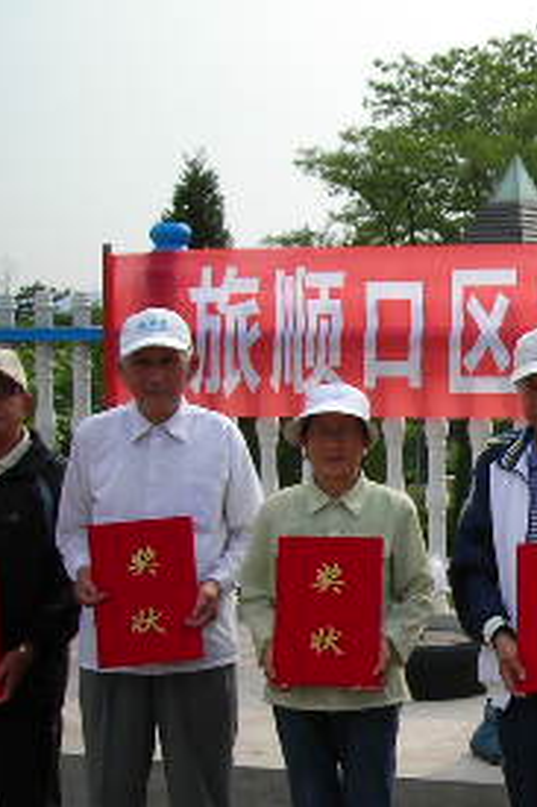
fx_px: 2061
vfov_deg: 22.0
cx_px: 830
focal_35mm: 92
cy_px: 581
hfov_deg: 13.8
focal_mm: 6.3
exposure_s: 1/139
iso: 50
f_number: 6.4
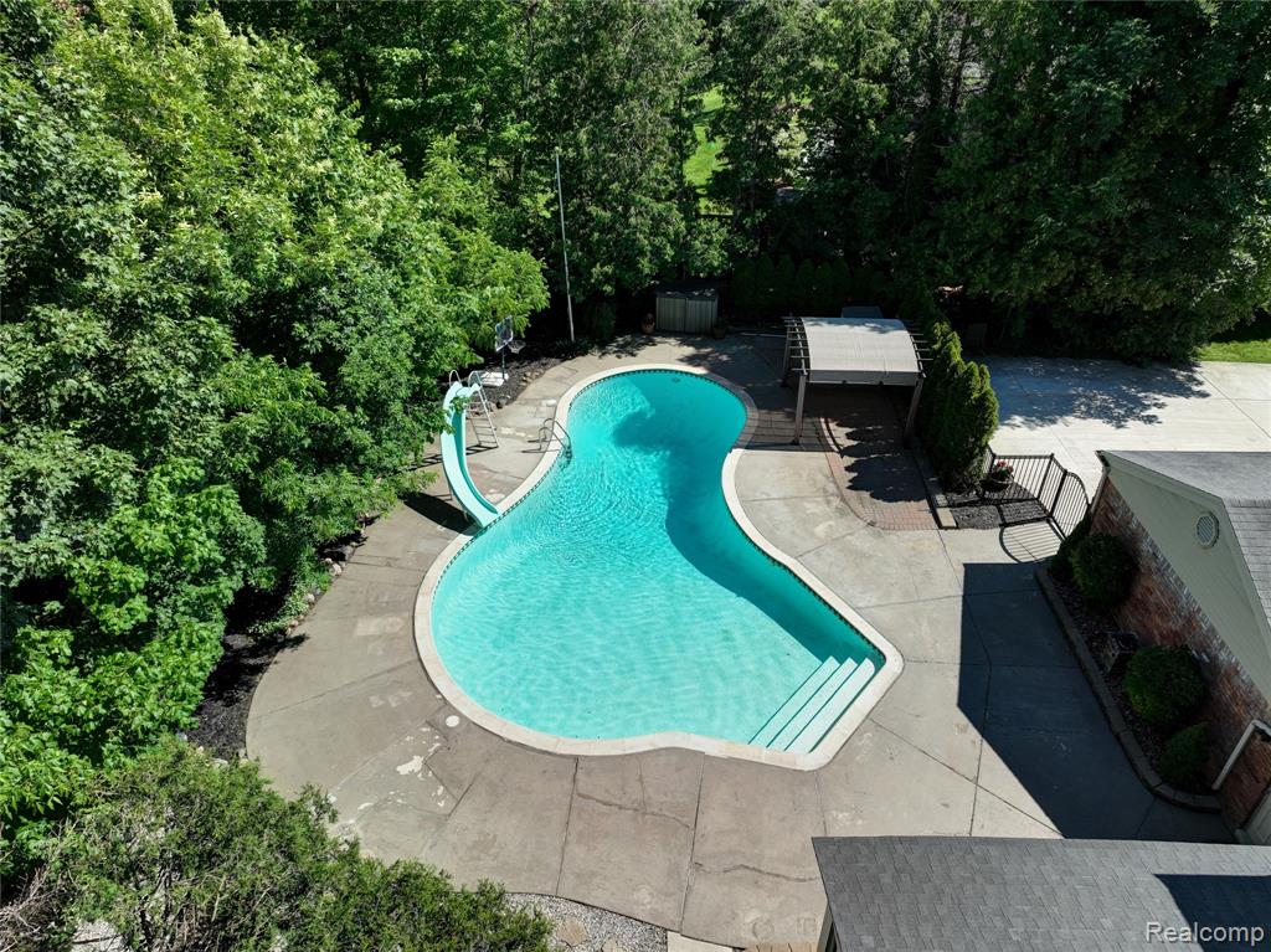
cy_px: 476
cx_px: 636
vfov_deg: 56.8
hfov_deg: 71.6
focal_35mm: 24
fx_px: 881
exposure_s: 1/2000
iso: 150
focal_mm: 12.3
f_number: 2.8
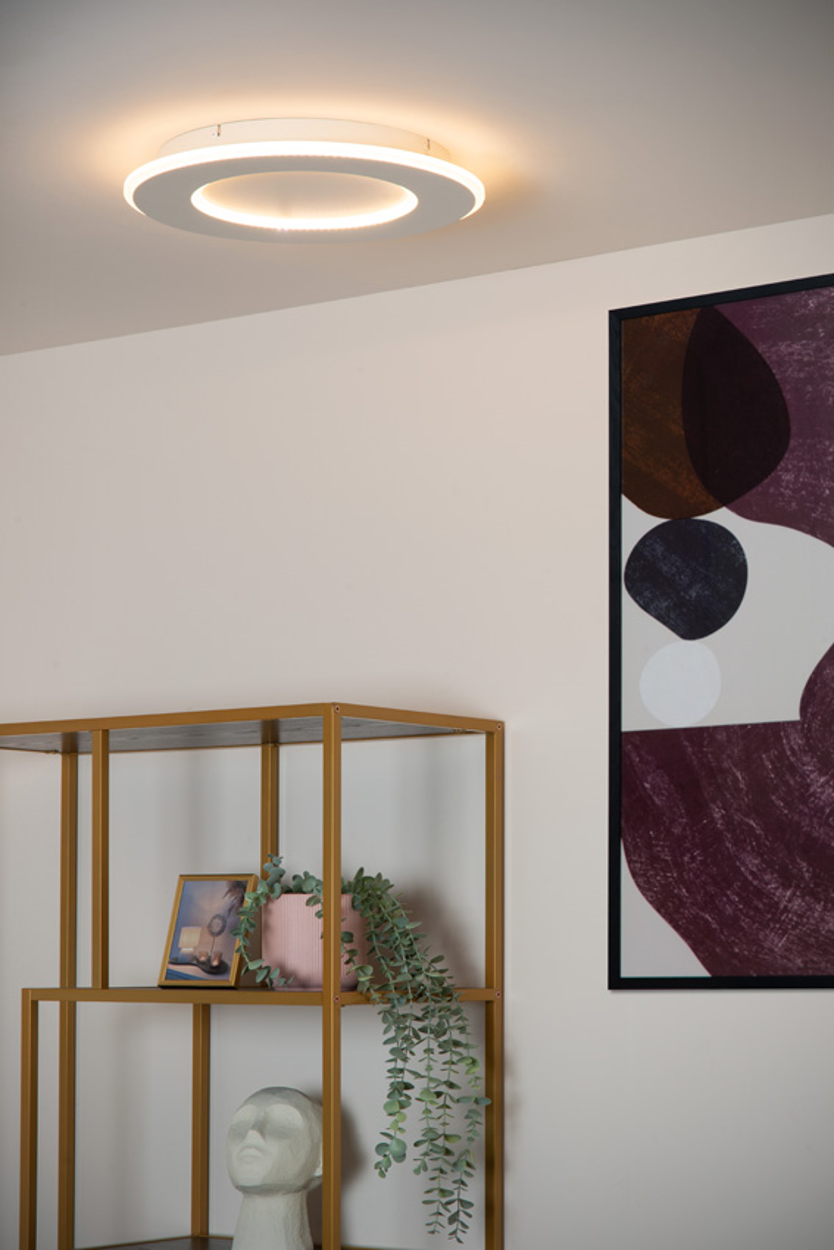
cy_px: 625
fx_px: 2848
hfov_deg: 16.7
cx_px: 417
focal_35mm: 82
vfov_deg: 24.8
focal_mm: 82
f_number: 11
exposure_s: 1/30
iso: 125
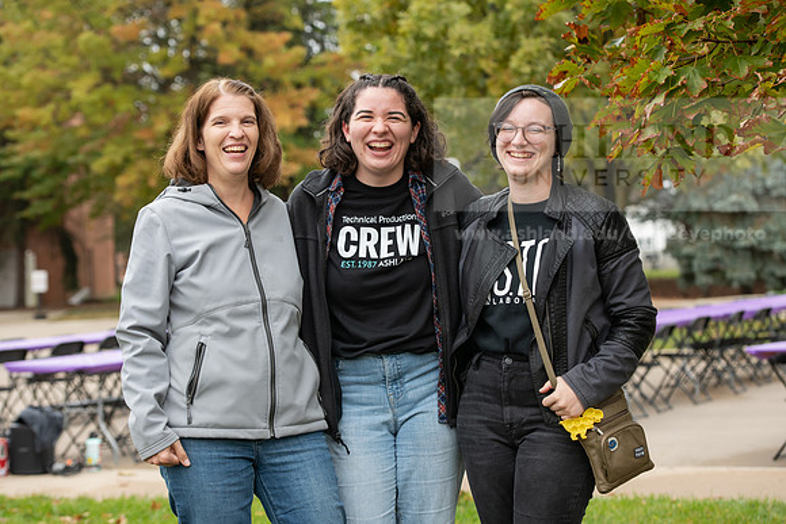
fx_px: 1878
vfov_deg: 15.9
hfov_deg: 23.6
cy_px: 262
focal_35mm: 86
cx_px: 393
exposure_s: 1/250
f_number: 5
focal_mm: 86
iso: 400
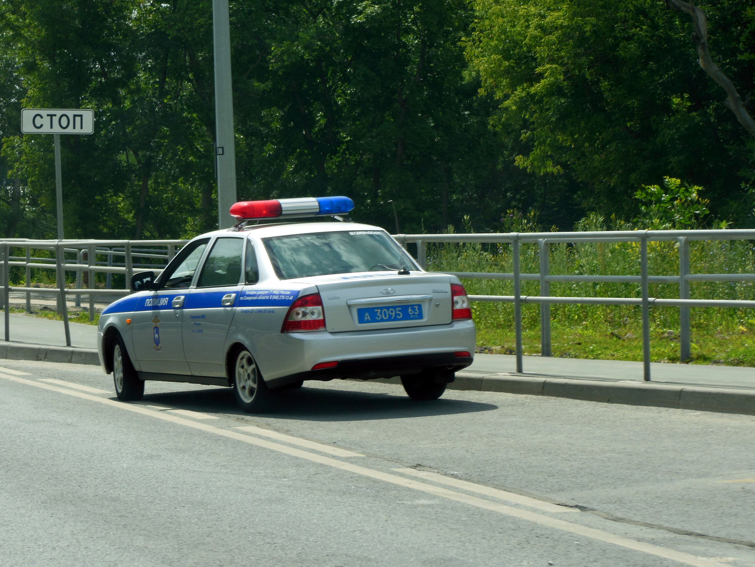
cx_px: 378
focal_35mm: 165
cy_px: 284
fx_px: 3599
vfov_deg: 9.0
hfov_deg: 12.0
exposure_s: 1/500
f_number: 5.9
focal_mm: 29.5
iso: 125
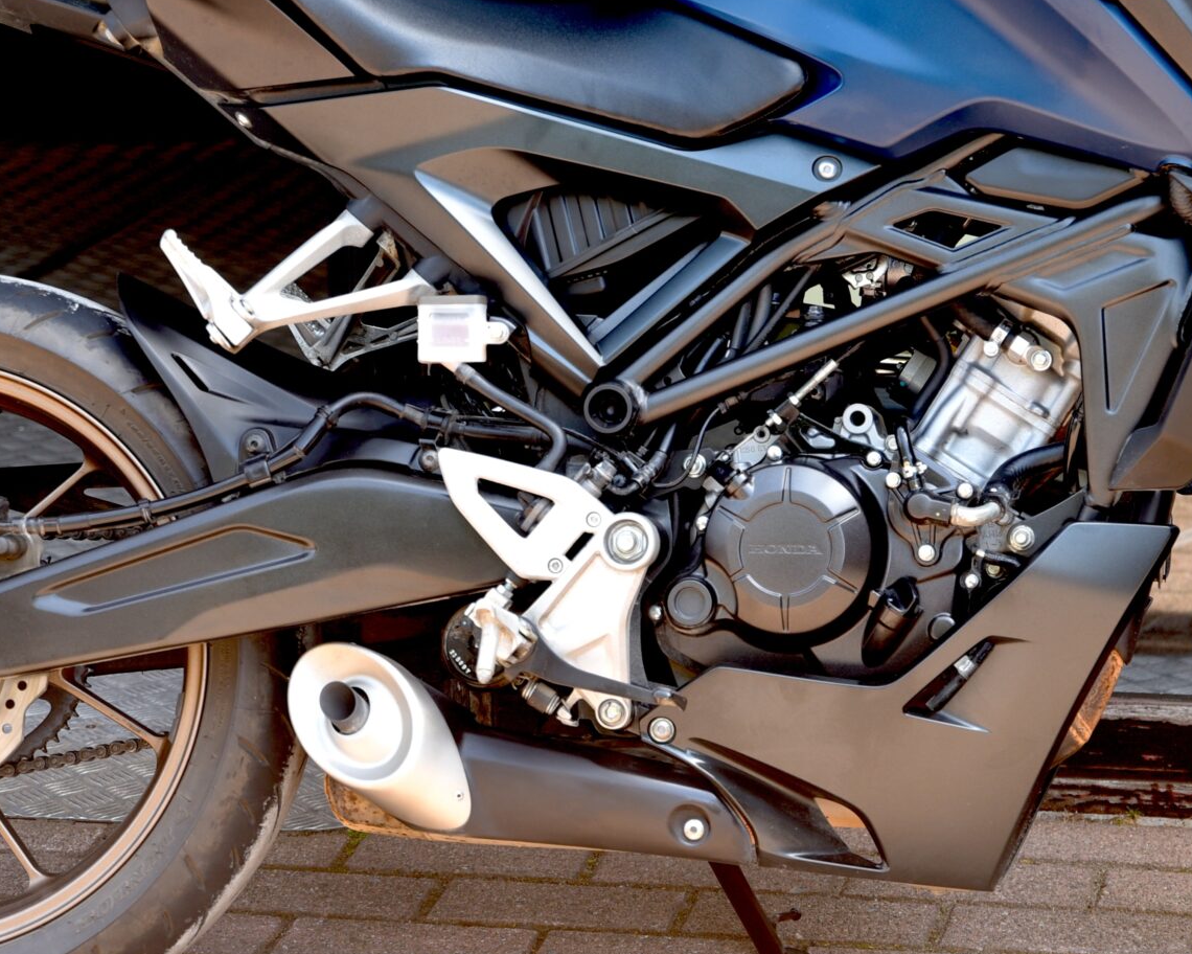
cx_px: 766
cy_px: 299
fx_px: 4833
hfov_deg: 14.0
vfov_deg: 11.3
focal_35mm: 137
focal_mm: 65
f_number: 4
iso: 100
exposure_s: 1/60
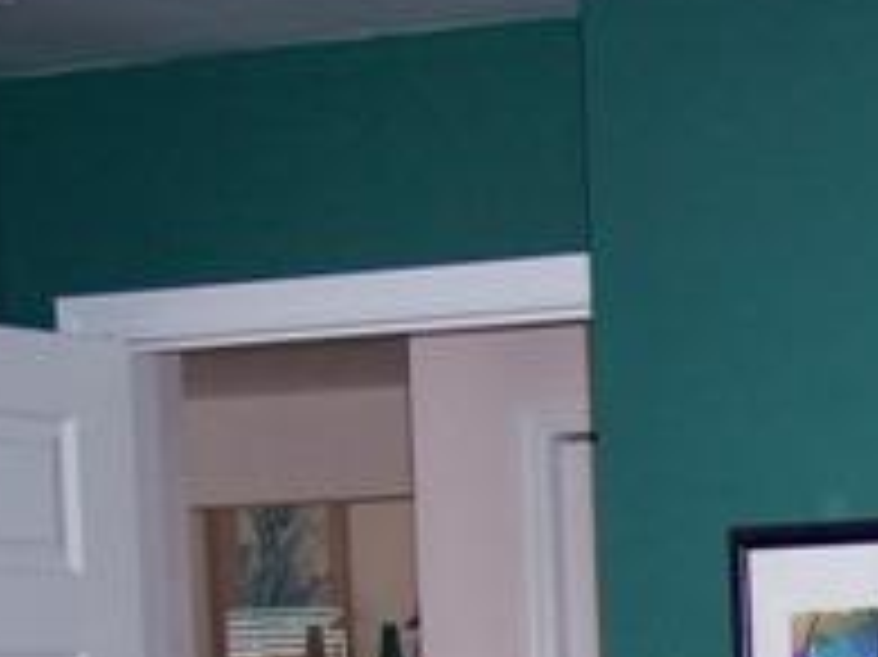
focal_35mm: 128
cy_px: 1012
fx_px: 3245
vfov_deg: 11.1
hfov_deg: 14.6
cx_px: 1225
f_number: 2.8
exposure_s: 1/60
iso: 140
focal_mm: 8
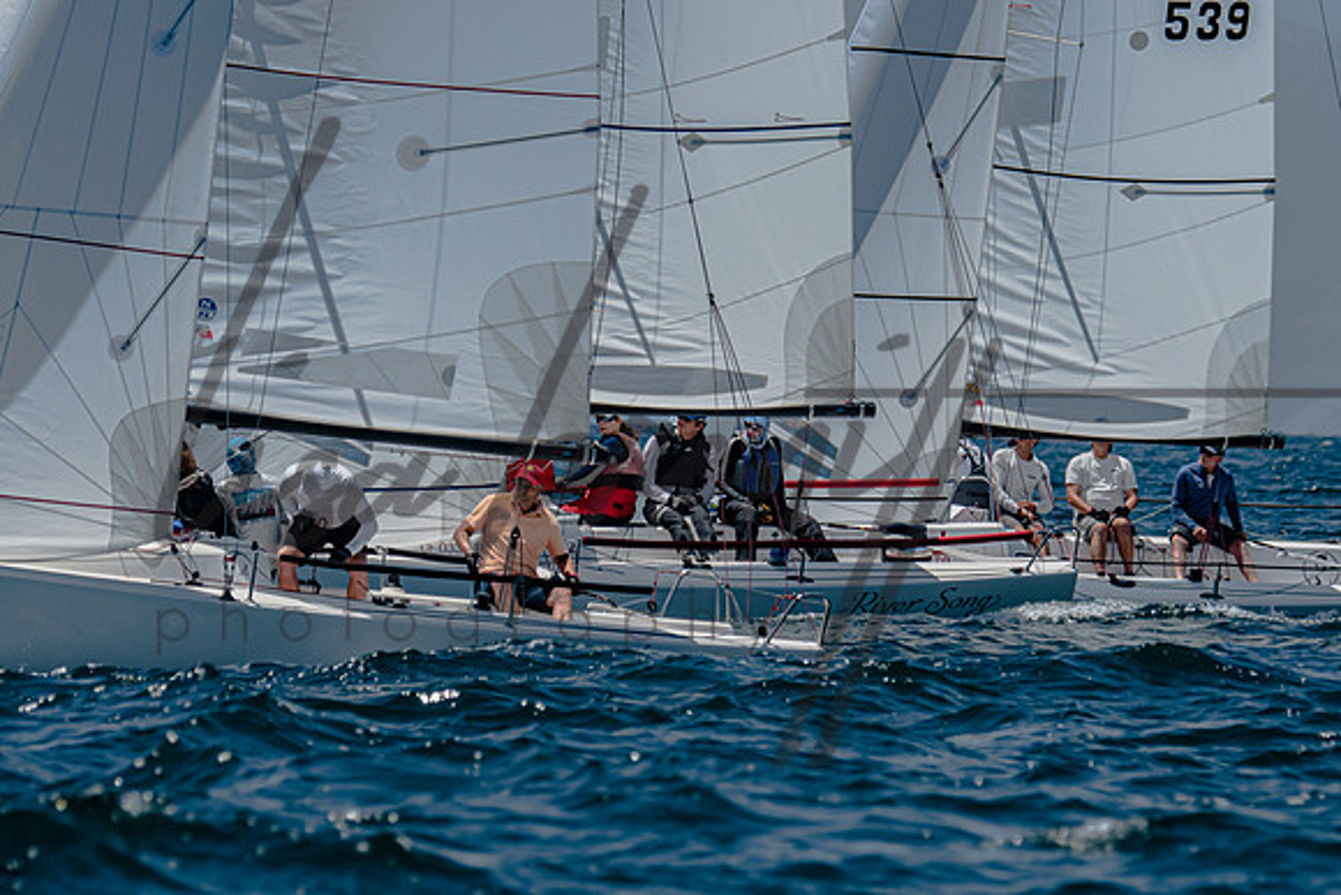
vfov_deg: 2.9
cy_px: 583
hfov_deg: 4.4
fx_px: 17486
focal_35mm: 469
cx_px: 844
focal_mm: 240
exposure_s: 1/2000
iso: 200
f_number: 5.3
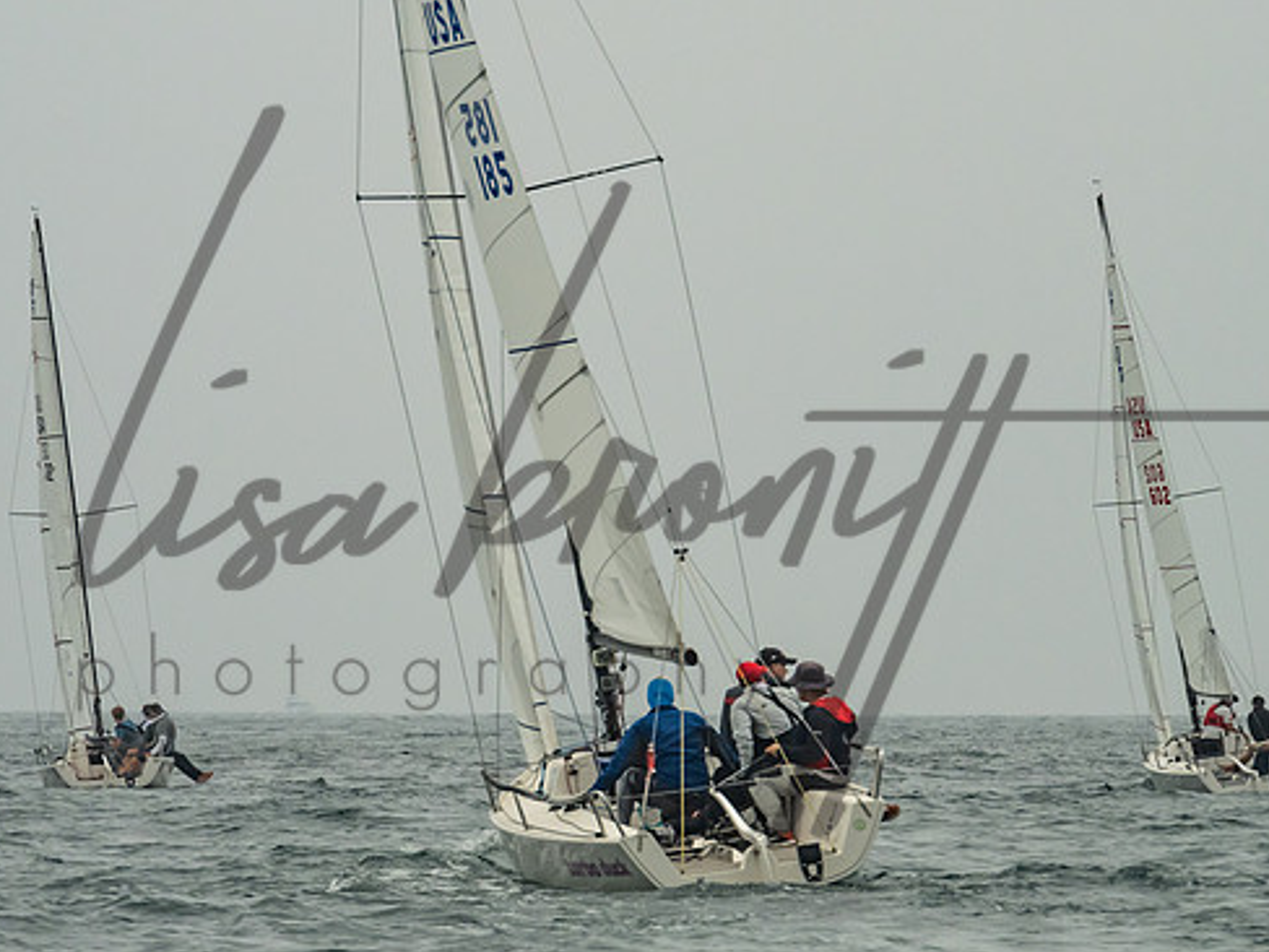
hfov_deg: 5.9
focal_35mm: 334
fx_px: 12244
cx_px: 615
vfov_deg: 4.5
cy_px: 483
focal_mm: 200
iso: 800
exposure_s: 1/3200
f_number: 9
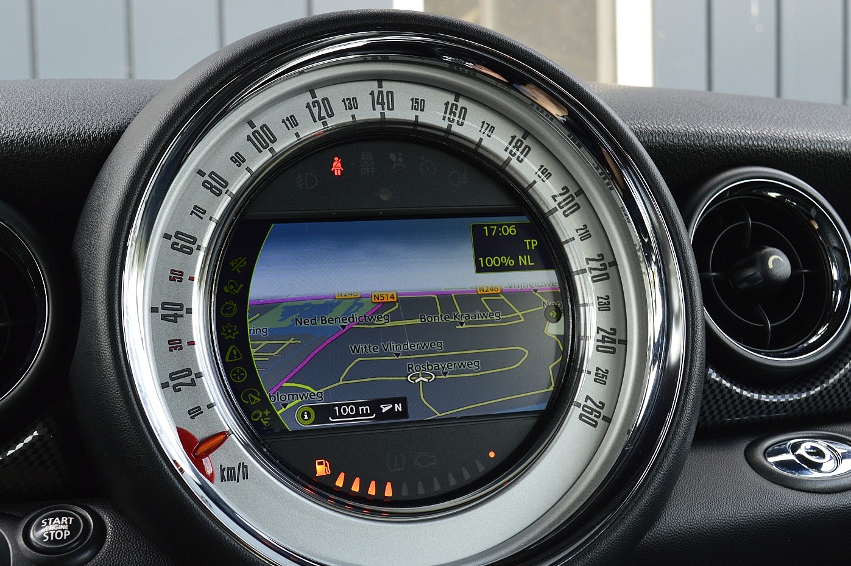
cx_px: 370
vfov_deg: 30.7
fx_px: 1029
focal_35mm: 44
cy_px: 303
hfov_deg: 44.8
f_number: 8
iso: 640
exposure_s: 1/60
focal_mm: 25
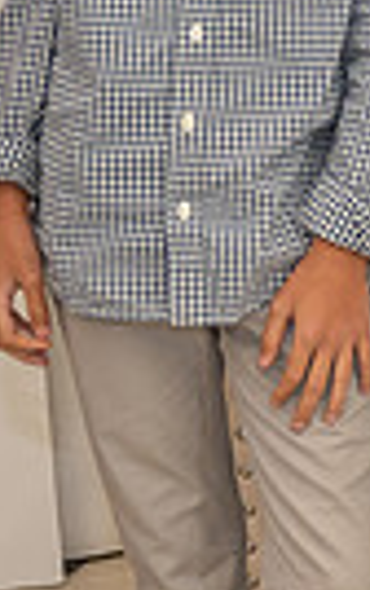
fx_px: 2946
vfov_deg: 11.2
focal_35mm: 183
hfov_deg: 6.6
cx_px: 1025
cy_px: -115
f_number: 3.5
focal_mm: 34
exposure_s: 1/160
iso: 640
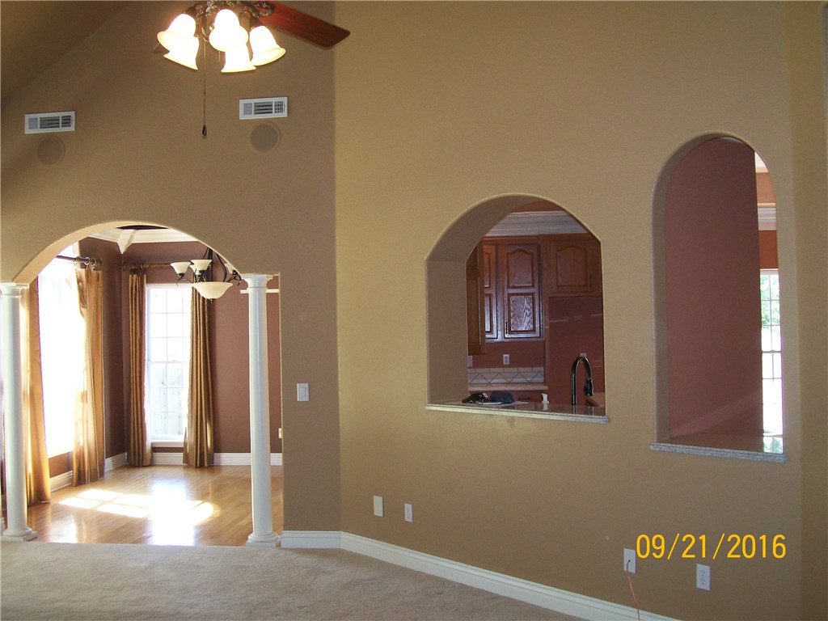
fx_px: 861
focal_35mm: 36
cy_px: 310
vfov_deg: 39.7
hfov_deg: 51.4
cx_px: 414
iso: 140
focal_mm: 6
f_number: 2.7
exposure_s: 1/64
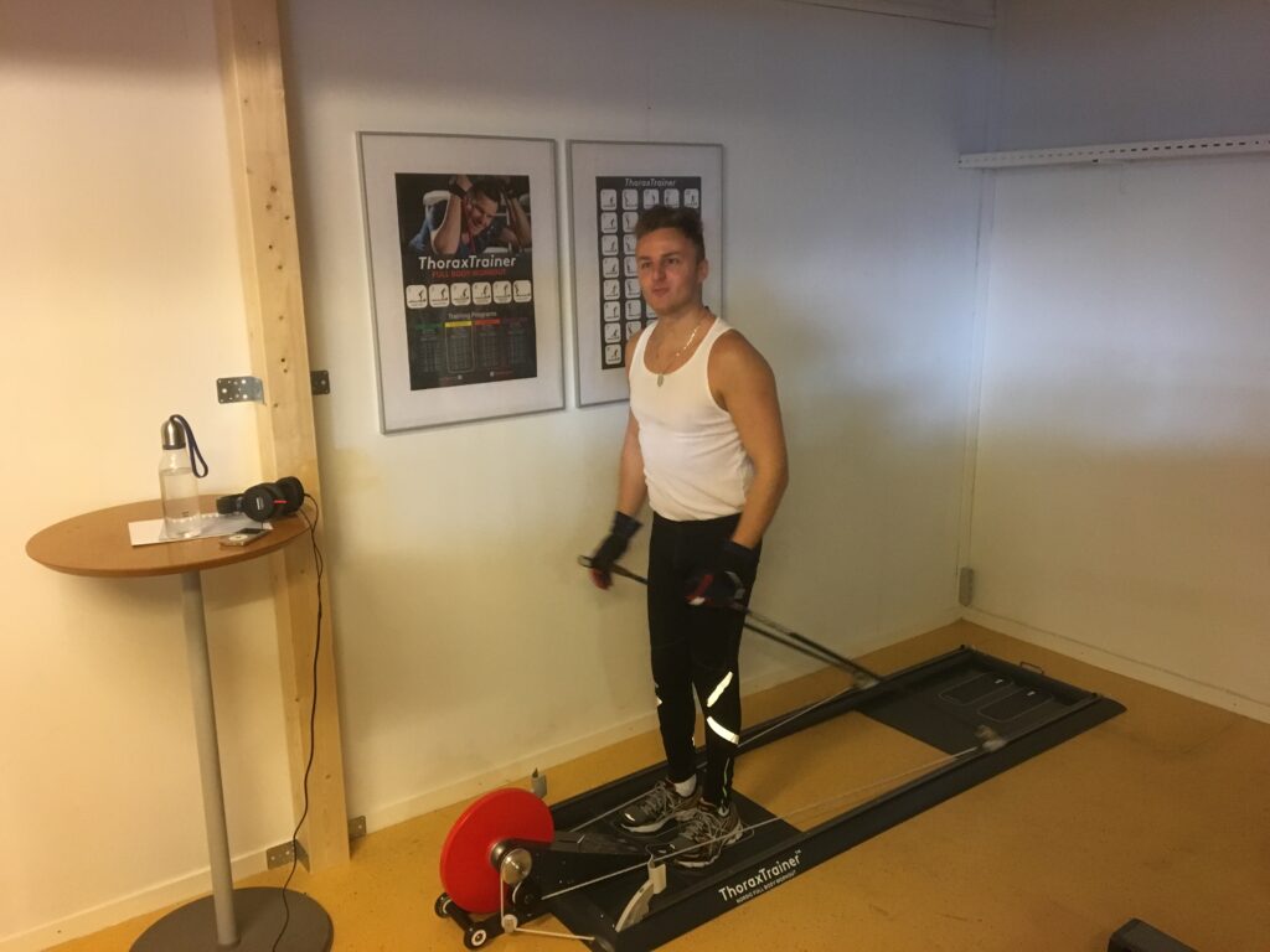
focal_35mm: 29
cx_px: 635
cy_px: 476
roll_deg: +1.6
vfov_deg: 48.2
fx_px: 1064
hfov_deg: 61.7
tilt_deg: -14.6
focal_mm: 4.15
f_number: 2.2
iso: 200
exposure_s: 1/25
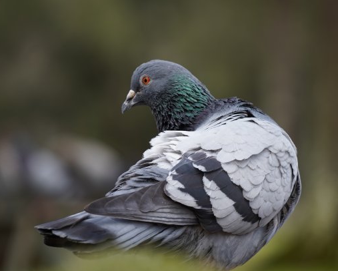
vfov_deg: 4.9
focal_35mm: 316
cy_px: 136
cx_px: 169
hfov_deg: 6.1
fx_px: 3162
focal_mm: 186
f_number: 5.6
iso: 200
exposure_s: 1/250
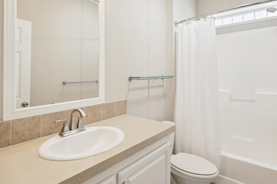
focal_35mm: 21
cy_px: 72
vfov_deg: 58.9
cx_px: 146
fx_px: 162
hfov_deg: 81.1
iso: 400
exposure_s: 1/60
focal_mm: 16
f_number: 5.6
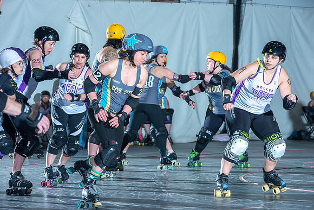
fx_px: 1221
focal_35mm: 140
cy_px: 105
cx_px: 157
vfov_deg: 9.8
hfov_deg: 14.7
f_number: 8
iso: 800
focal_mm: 140
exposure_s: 1/160
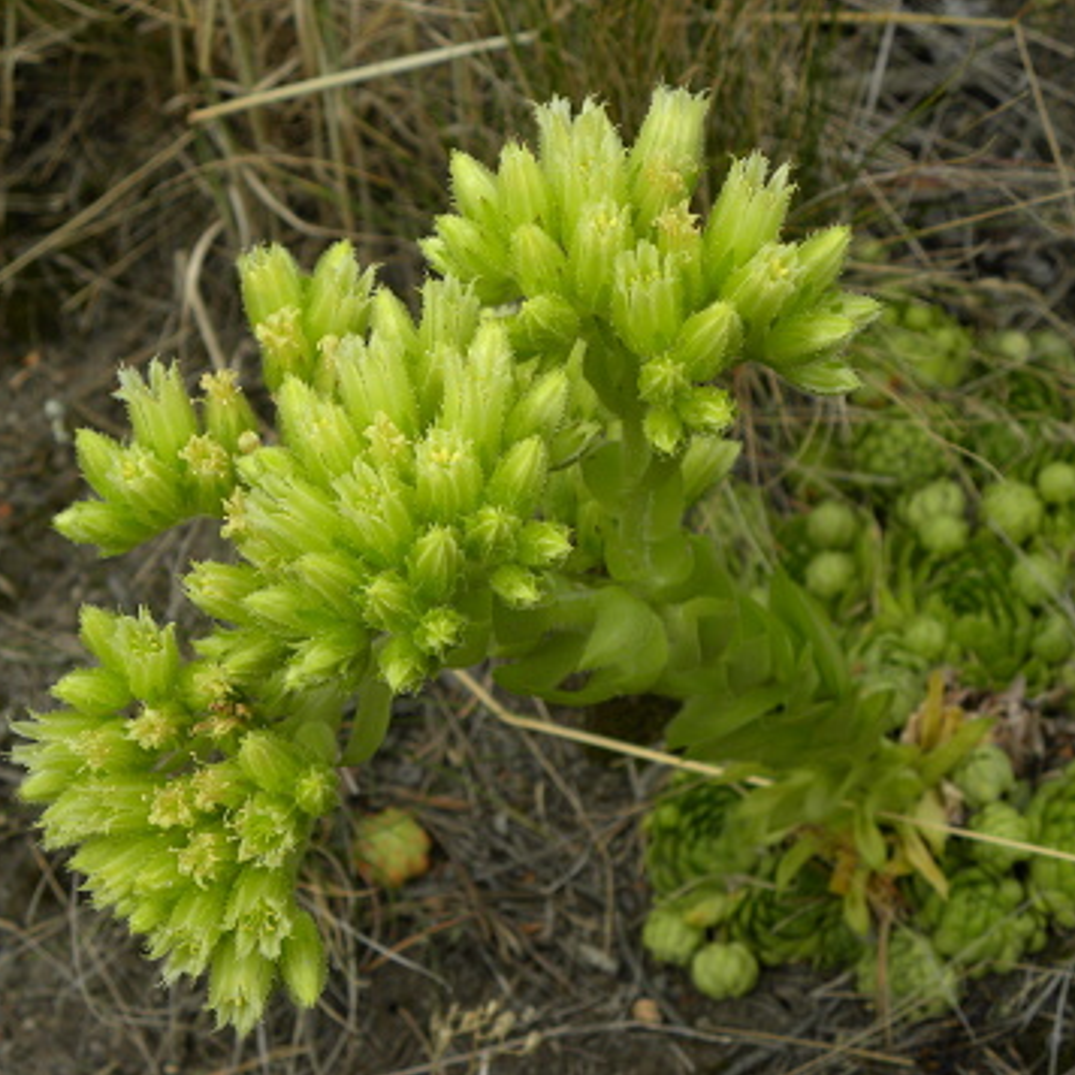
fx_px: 2178
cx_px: 438
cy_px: 538
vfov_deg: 27.7
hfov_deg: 27.7
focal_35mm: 62
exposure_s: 1/135
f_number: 4
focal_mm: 9.2
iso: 64
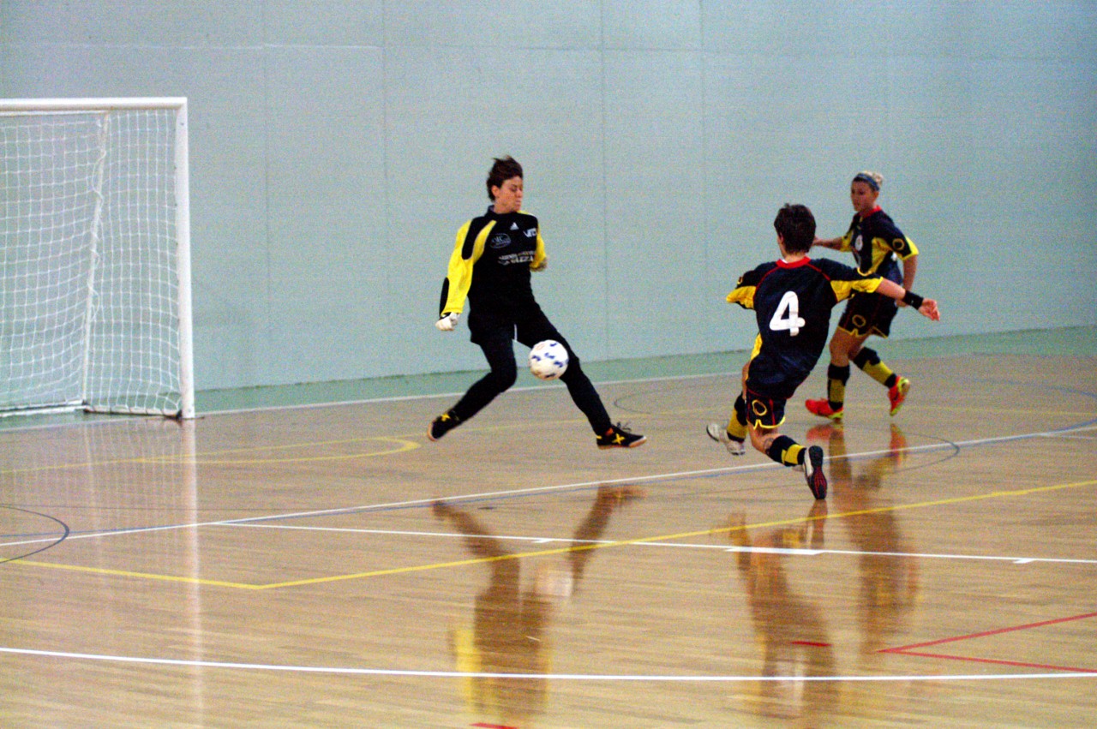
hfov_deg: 19.5
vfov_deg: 13.0
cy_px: 364
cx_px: 548
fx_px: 3197
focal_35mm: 105
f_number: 2.8
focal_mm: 70
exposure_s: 1/500
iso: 3200
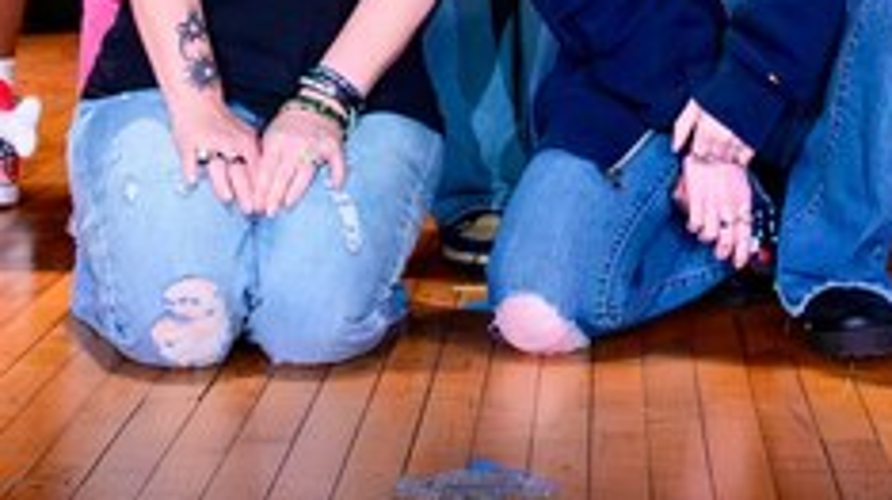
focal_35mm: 124
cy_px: -395
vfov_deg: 9.3
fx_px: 2930
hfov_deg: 17.2
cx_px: 701
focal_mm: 18
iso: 2000
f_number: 4
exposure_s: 1/640
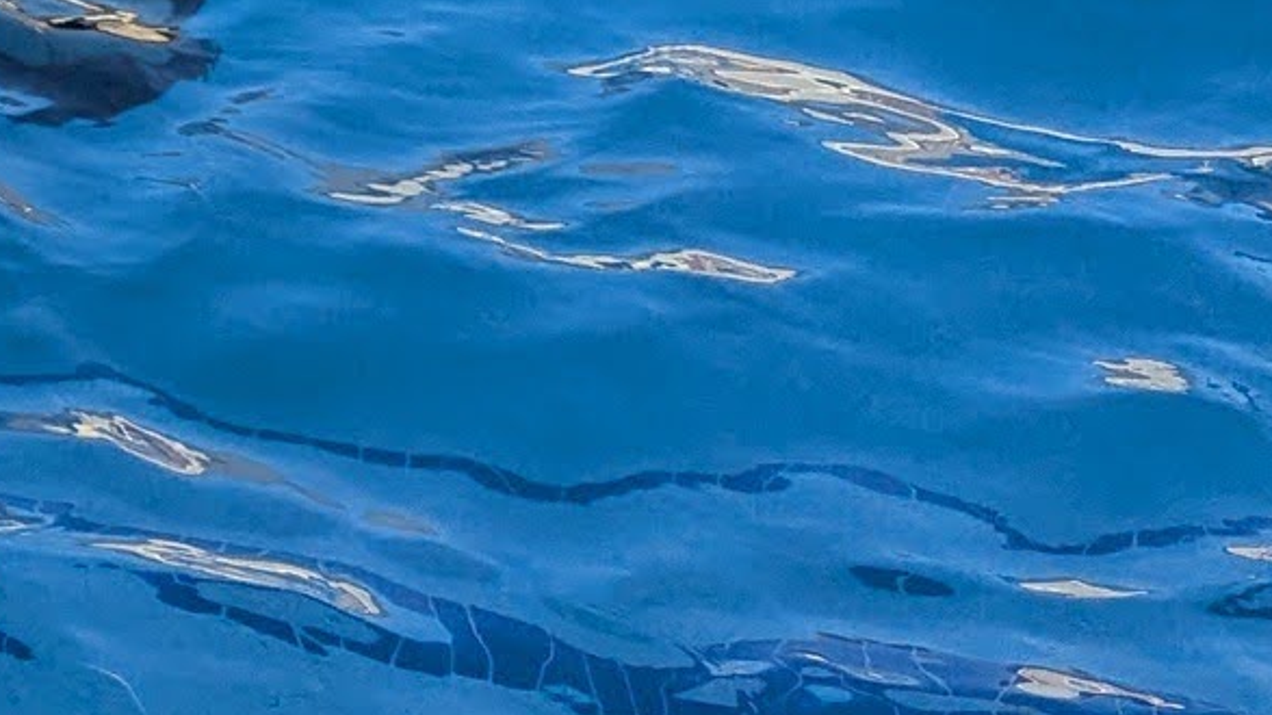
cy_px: -351
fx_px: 3845
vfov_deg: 10.3
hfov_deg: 15.3
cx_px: -1242
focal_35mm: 114
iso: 40
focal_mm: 6.81
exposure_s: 1/2262
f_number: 1.85
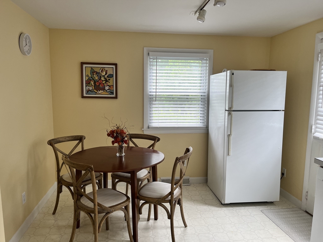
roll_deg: -0.7
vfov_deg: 53.1
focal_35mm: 26
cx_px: 162
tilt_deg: -6.8
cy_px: 121
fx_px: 243
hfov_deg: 67.3
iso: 50
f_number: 1.6
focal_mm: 5.1
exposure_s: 1/122
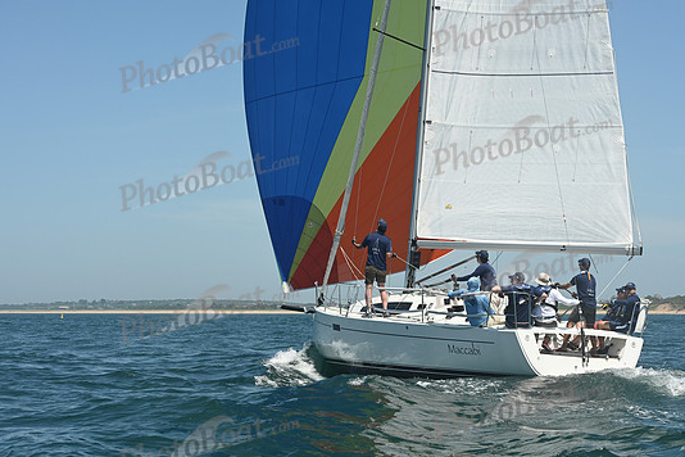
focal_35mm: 76
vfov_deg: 17.9
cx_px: 367
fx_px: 1446
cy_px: 227
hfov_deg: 26.6
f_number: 8
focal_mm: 70
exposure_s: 1/1000
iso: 320
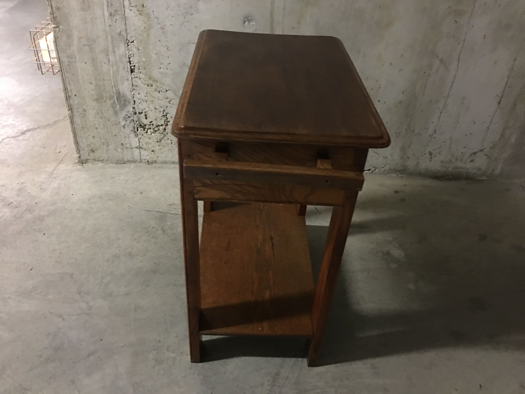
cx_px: 262
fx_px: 440
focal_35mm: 29
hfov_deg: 61.7
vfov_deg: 48.2
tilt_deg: -34.9
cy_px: 197
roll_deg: -4.5
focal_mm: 4.15
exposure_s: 1/4
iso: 125
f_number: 2.2
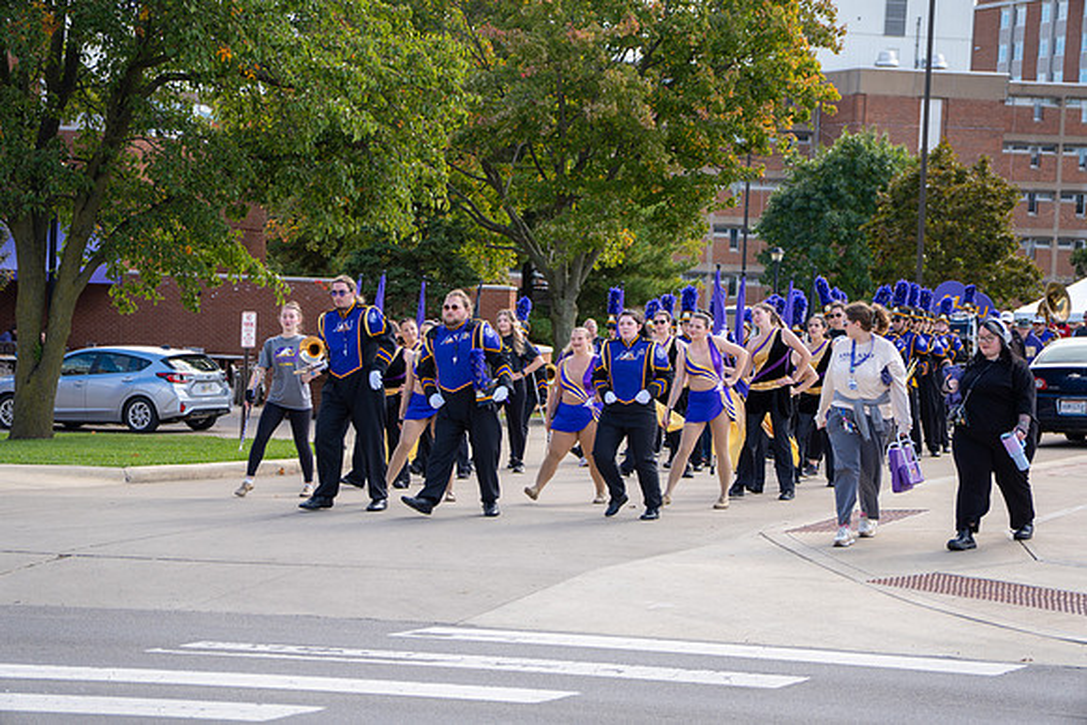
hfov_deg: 19.5
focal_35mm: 105
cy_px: 362
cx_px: 544
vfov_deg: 13.0
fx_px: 3171
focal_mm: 70
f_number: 2.8
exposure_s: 1/500
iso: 100
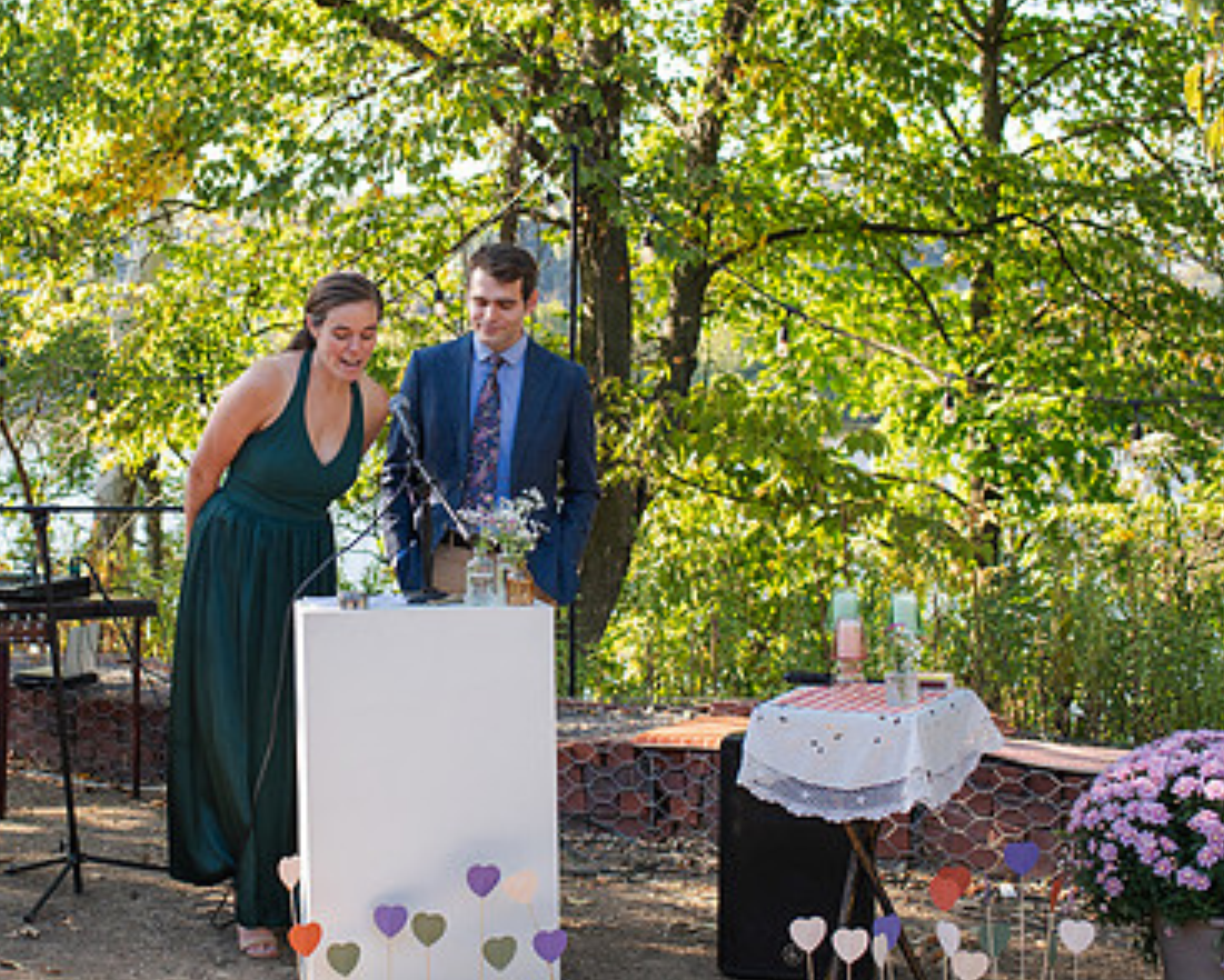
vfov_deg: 26.7
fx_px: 2066
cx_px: 374
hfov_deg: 32.6
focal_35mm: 57
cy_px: 443
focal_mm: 35
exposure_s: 1/1250
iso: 560
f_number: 3.5
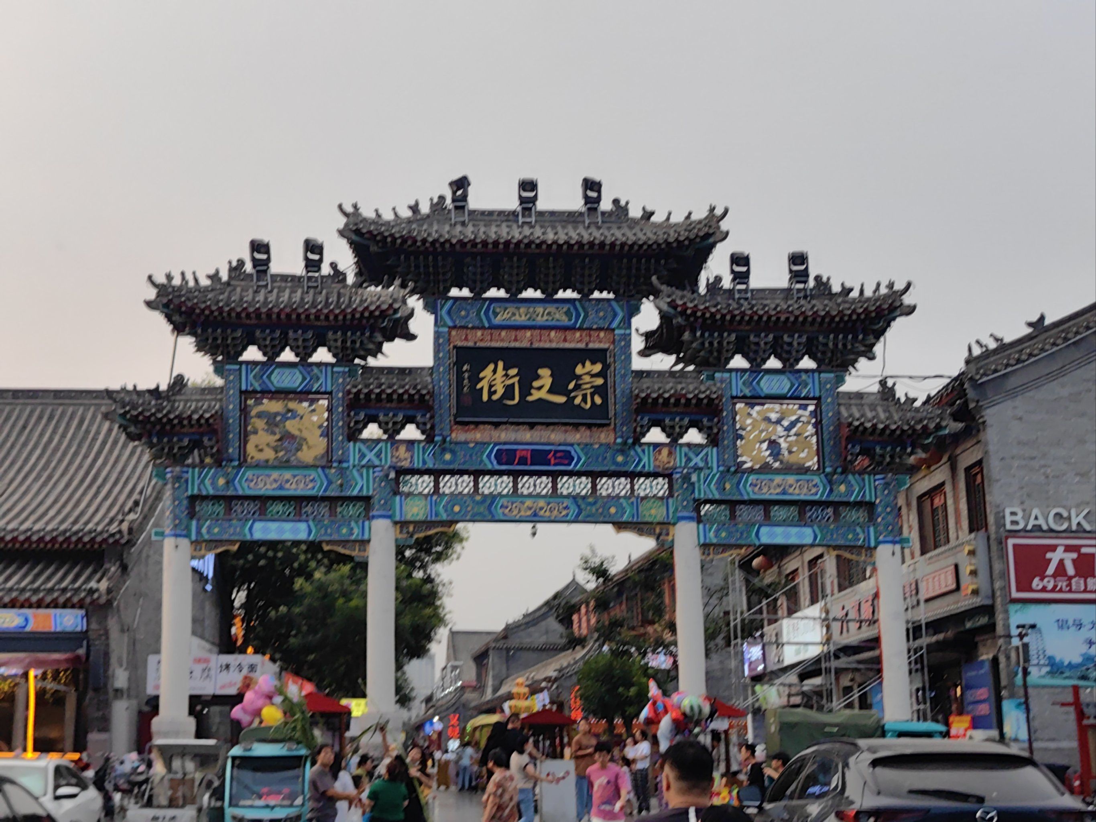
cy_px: 411
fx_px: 1615
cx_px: 548
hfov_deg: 37.5
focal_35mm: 51
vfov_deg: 28.6
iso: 80
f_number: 2
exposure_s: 1/323
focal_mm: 5.75
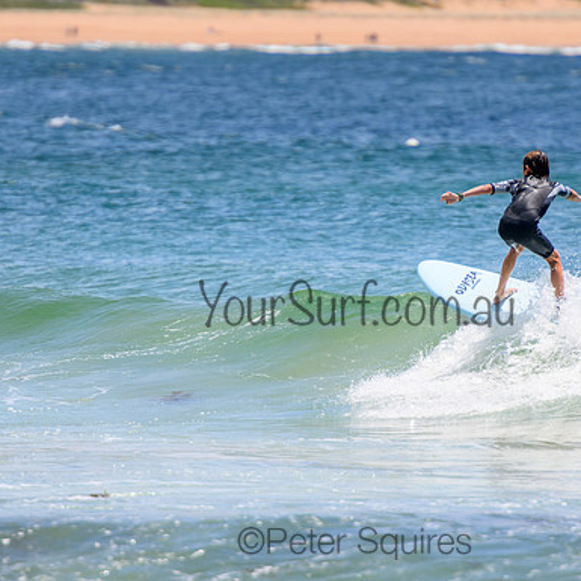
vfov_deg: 2.5
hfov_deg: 2.5
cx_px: 289
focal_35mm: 705
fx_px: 13387
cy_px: 333
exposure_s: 1/2000
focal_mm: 400
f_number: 5.6
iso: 320
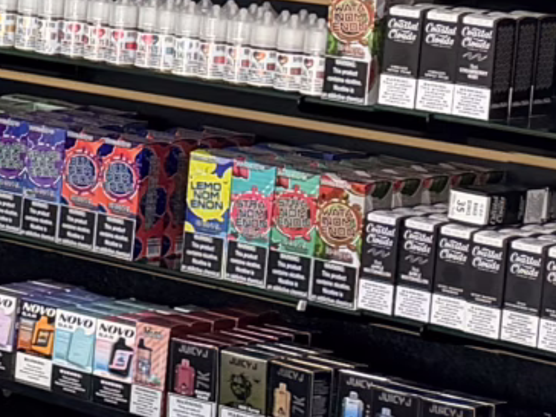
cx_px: -1294
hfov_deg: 8.8
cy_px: -57
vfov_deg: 8.7
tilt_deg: -7.2
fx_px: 2714
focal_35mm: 169
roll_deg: -1.1
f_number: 1.78
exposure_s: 1/214
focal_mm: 6.76
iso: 160
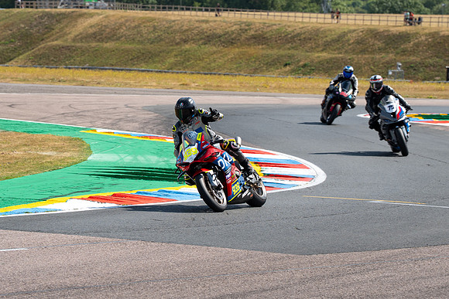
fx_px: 2704
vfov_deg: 6.3
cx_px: 210
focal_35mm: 217
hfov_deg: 9.5
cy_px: 153
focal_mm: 158
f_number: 6.3
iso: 125
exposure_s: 1/500
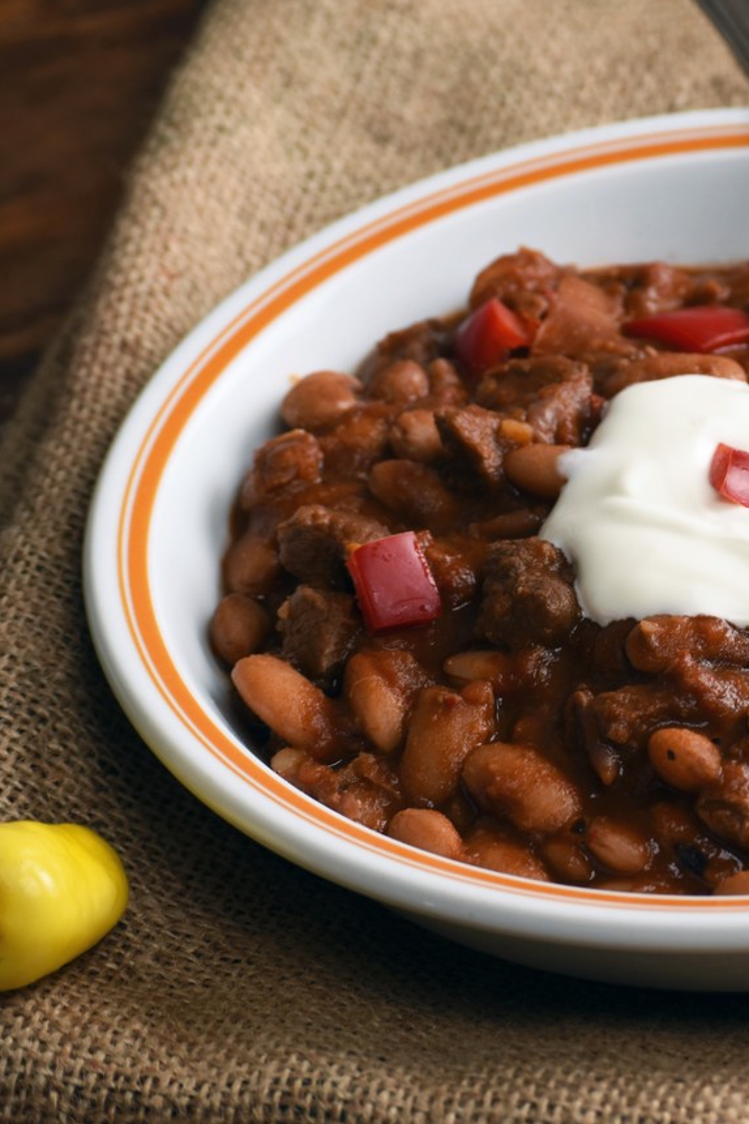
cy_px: 591
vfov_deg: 12.8
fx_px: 5024
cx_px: 894
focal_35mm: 161
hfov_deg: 8.4
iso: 200
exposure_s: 1/60
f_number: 6.3
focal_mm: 66
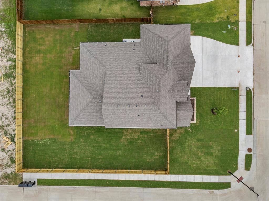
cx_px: 134
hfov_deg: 71.6
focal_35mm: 24
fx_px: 187
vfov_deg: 56.8
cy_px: 100
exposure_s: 1/2000
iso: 120
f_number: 1.7
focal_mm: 6.72
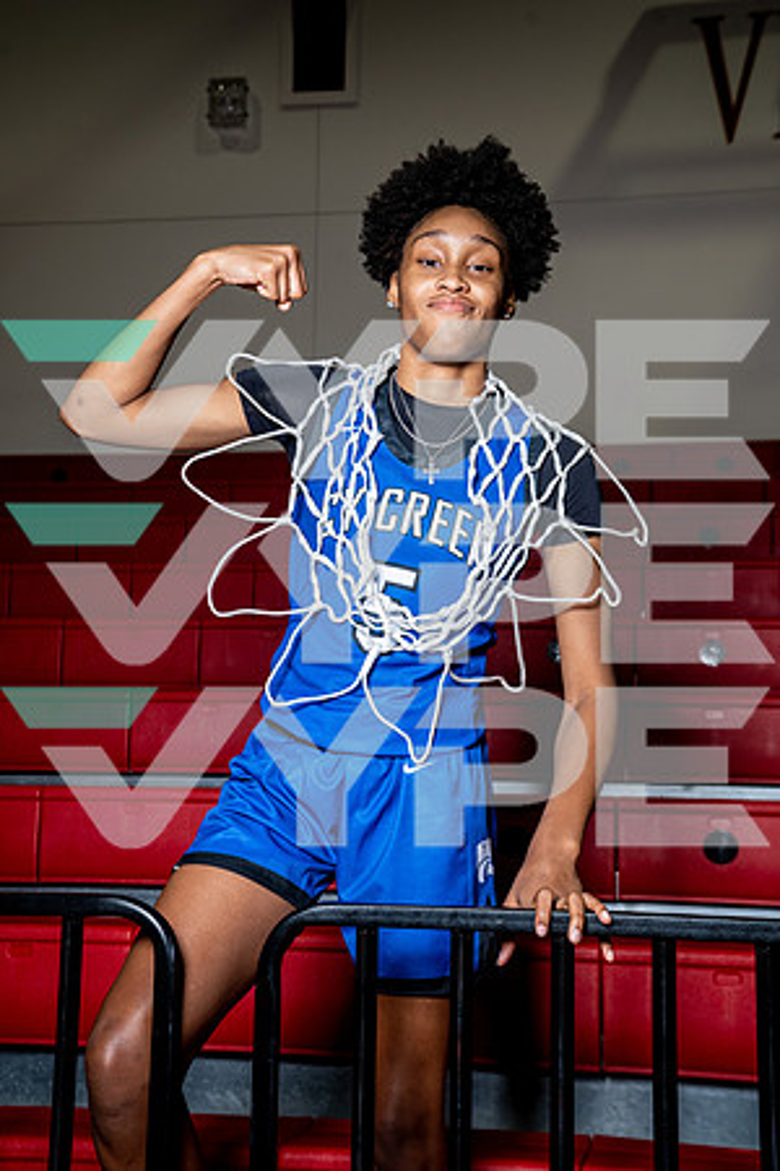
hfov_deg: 27.5
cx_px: 390
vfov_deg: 40.3
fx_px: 1592
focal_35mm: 49
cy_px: 586
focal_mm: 49
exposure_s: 1/250
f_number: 6.3
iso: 320
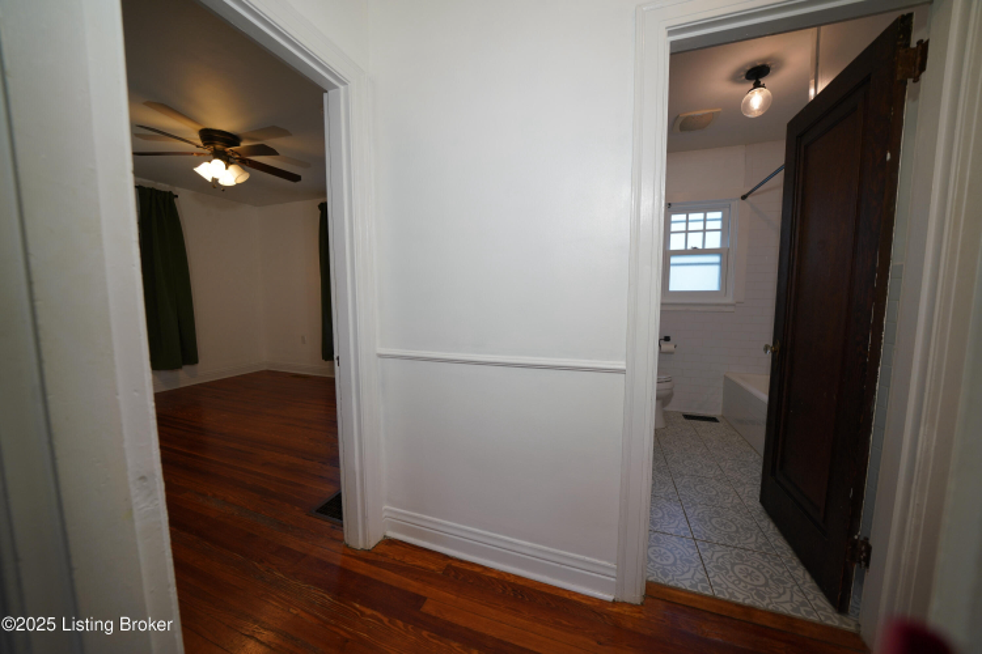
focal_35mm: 12
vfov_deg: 90.0
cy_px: 327
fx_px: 327
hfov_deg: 112.6
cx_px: 491
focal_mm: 12
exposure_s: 1/60
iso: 250
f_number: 4
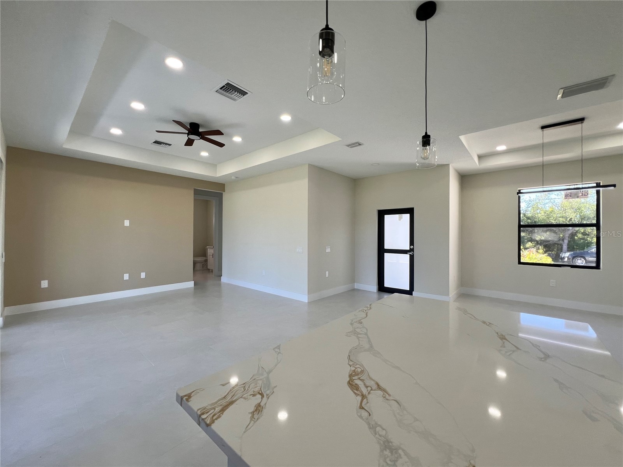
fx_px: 234
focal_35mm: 13
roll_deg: -0.3
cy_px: 234
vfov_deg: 89.9
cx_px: 312
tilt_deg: +0.1
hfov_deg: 106.2
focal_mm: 1.57
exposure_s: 1/99
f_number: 1.8
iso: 50
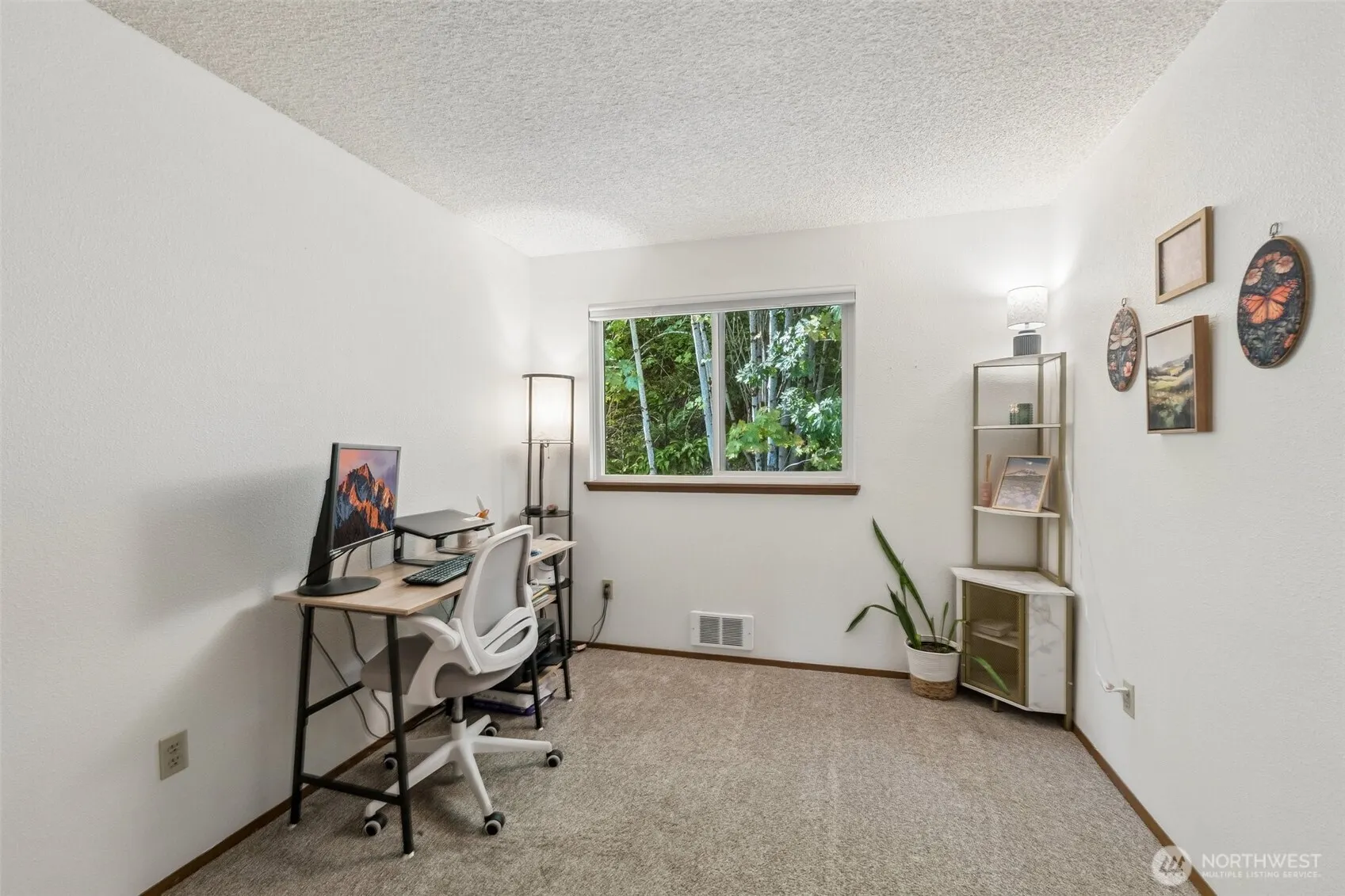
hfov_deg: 100.4
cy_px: 448
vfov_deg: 77.3
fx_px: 560
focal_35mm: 15
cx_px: 672
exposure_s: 1/3.33
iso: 250
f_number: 9
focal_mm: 10
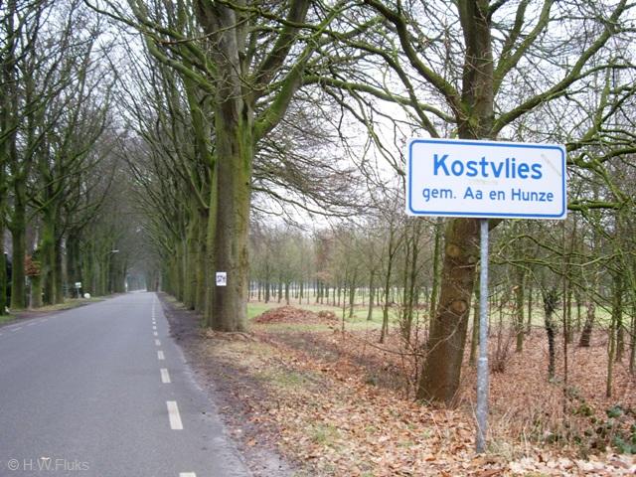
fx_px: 698
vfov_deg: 37.7
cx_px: 318
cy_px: 238
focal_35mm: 38
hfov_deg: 49.0
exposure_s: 1/60
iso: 200
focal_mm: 7.9
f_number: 2.8
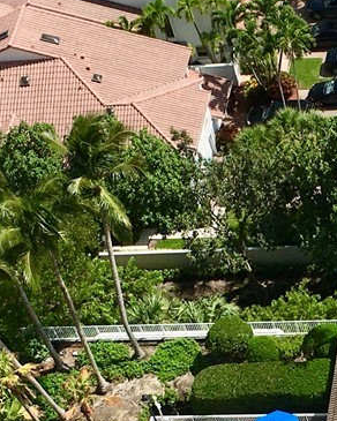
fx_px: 1546
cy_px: 407
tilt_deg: -50.2
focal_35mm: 124
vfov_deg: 15.3
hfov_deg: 12.3
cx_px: 350
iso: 25
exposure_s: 1/2564
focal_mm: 4.15
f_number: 2.2
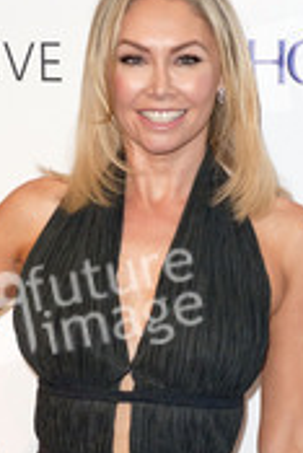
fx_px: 1902
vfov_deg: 13.4
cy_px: 440
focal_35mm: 151
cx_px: 146
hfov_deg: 9.1
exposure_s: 1/400
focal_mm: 66
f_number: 4.5
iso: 640
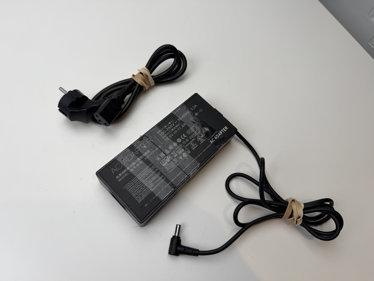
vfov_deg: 56.8
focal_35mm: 24
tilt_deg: -64.6
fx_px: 259
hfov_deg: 71.6
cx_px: 187
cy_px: 140
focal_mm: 6.76
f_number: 1.78
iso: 80
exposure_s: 1/637
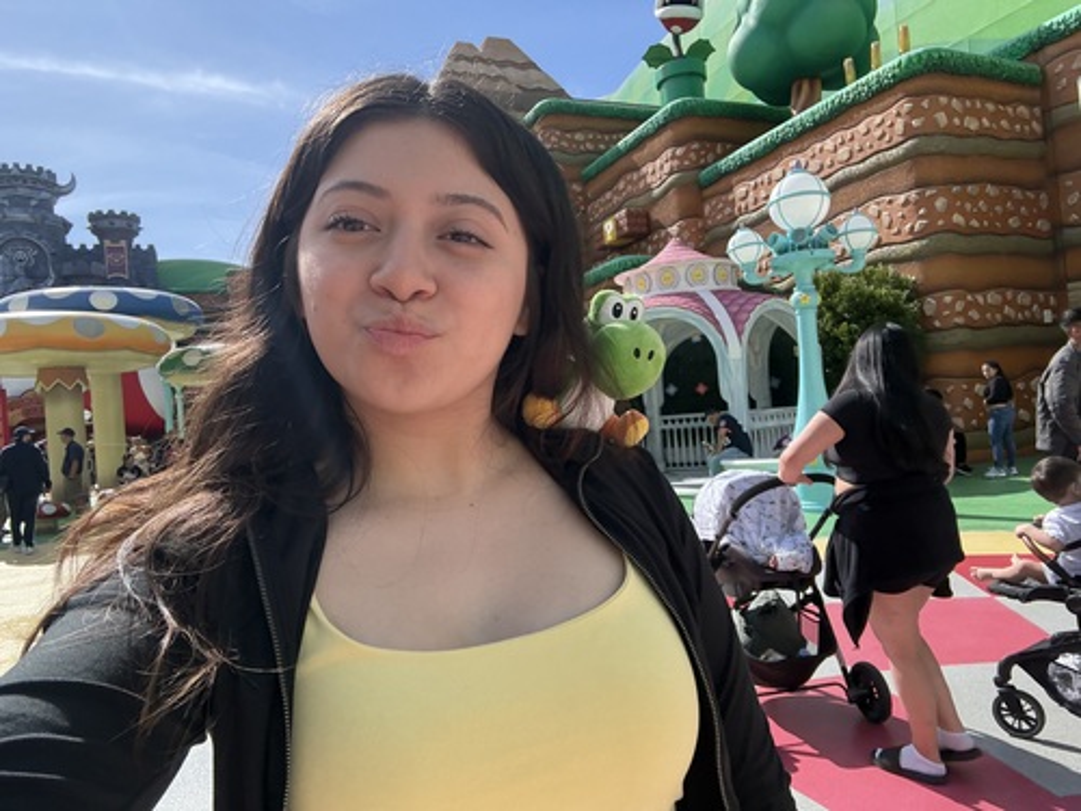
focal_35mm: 23
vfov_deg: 58.9
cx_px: 540
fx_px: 718
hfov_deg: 73.9
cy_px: 406
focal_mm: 2.69
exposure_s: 1/915
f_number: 1.9
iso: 40
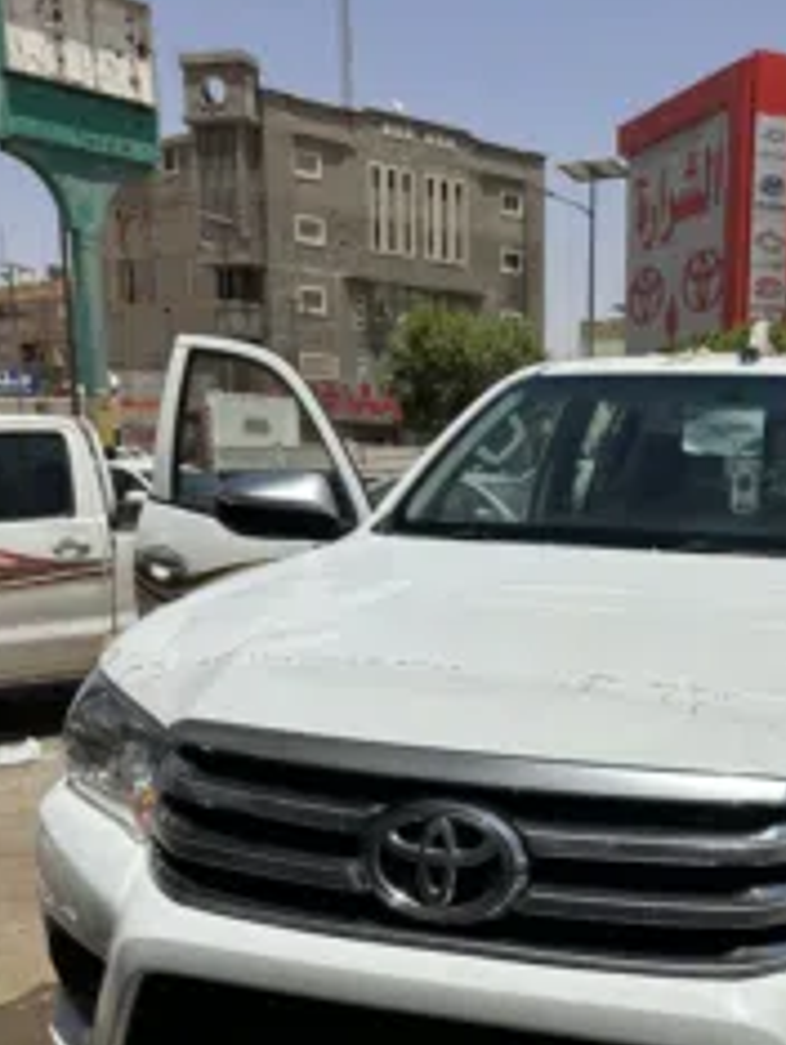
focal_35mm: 41
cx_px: 616
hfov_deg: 34.2
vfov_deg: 44.7
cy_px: 741
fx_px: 1239
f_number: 1.78
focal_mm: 6.86
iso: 80
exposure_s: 1/12048
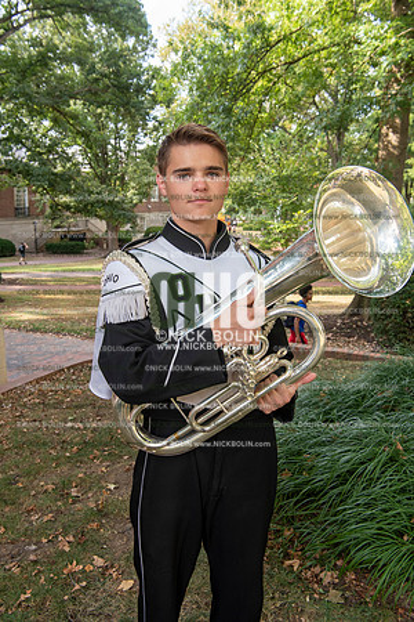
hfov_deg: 38.9
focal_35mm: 34
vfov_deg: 55.8
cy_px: 311
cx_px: 207
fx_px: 586
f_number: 8
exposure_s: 1/100
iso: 500
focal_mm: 34
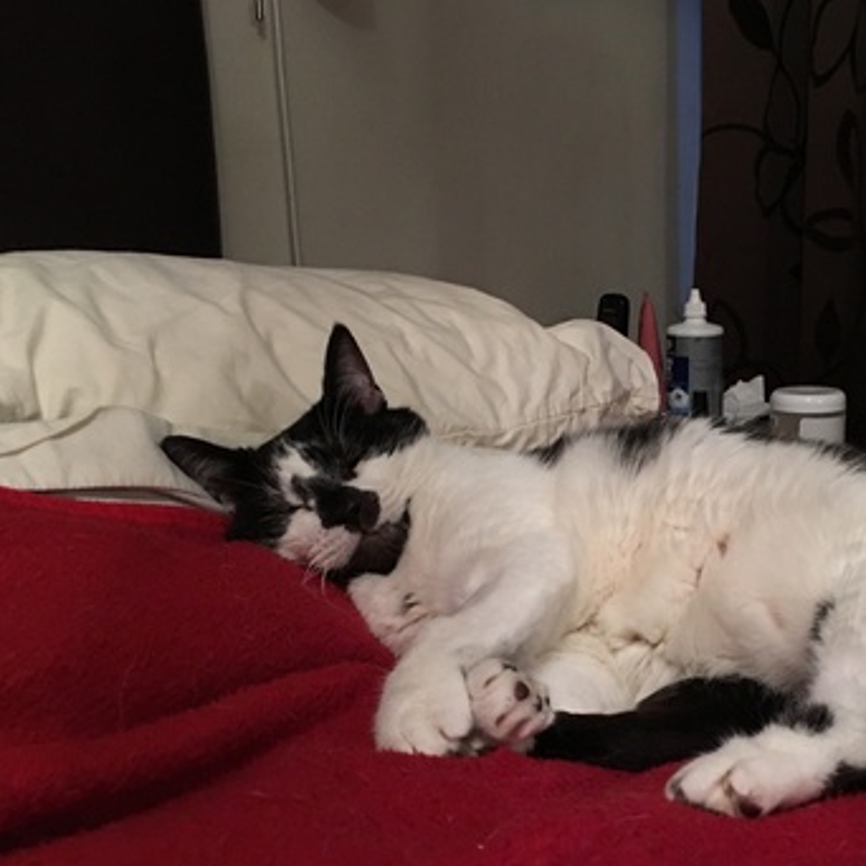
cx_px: 631
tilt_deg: -13.4
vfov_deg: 37.3
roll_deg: +0.1
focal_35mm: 45
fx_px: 1274
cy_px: 549
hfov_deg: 36.8
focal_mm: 4.15
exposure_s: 1/17
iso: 125
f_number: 2.2
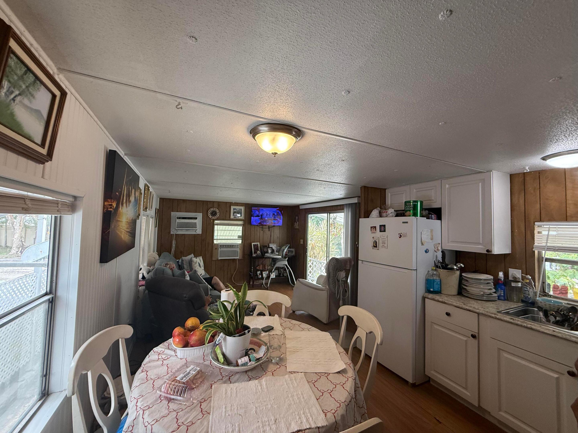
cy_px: 216
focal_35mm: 14
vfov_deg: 85.7
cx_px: 289
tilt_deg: +3.0
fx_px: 234
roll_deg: -2.3
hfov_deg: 102.1
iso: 200
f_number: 2.2
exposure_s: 1/120
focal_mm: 2.22
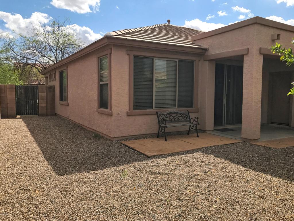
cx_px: 147
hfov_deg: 63.4
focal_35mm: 28
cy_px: 110
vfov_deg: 49.7
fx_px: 238
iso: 20
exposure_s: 1/3195
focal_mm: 3.99
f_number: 1.8
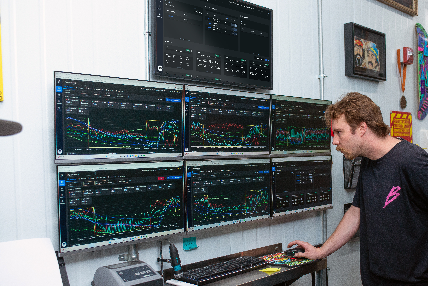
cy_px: 168
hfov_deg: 47.1
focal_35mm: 41
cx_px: 258
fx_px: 488
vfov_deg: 32.6
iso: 800
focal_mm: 34
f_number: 4.5
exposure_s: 1/160
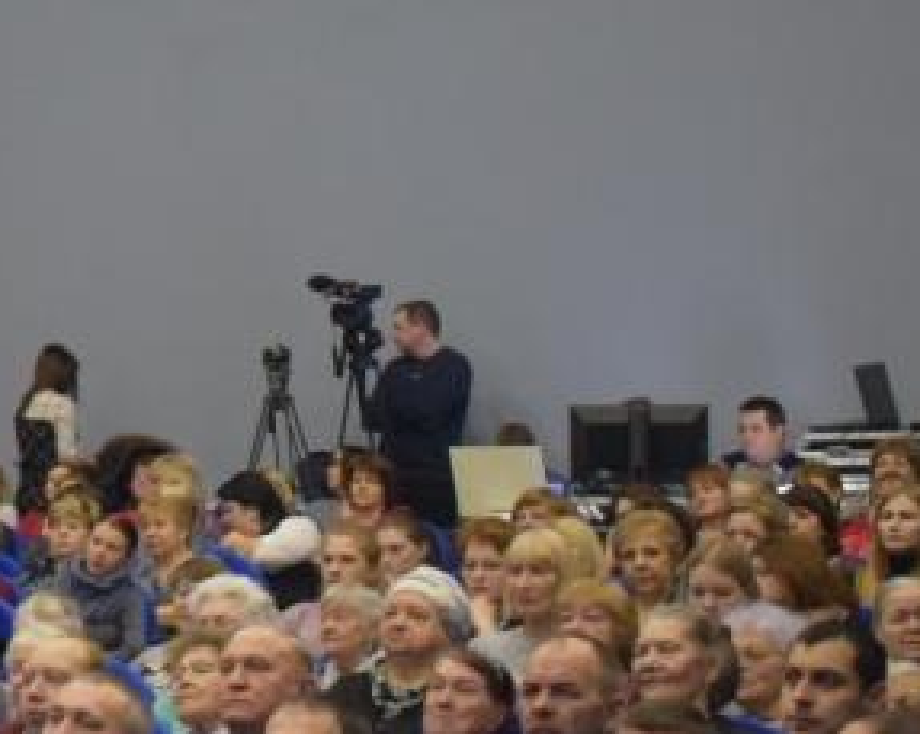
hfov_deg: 14.7
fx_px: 3418
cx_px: -269
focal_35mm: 126
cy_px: 296
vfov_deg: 12.3
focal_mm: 25
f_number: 4
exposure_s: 1/60
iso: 2200
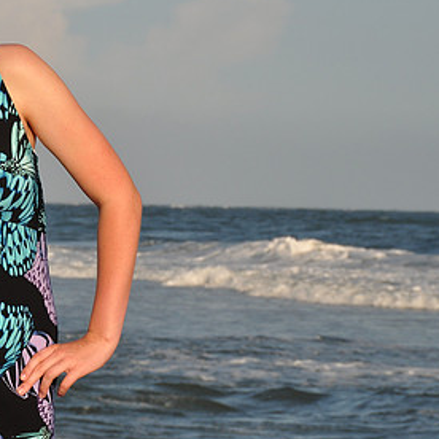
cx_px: 107
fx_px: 3070
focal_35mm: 214
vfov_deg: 8.2
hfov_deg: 8.2
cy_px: 157
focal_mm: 80
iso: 200
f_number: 11
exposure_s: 1/200
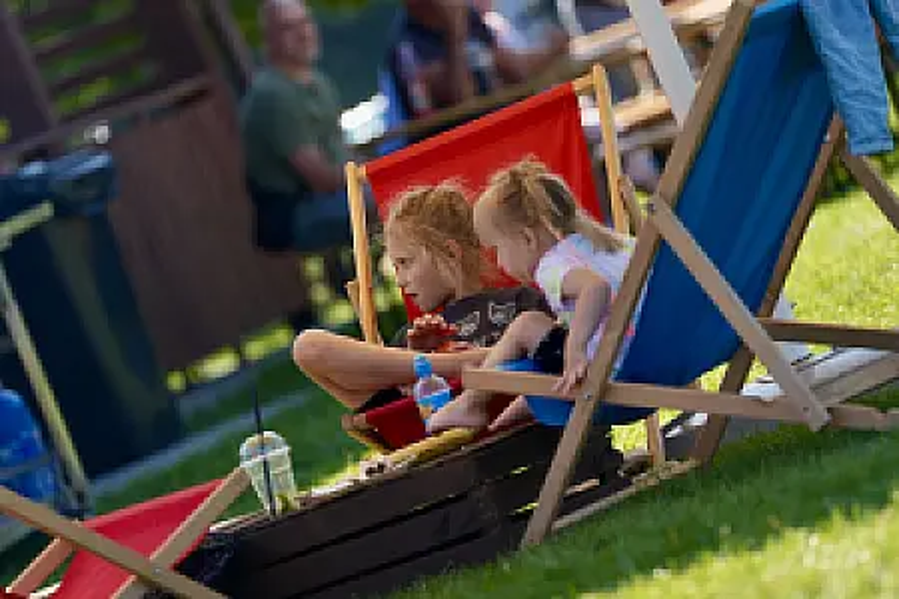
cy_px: 300
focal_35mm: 200
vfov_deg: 6.9
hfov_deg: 10.3
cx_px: 450
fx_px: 4994
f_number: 2.8
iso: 400
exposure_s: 1/2500
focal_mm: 200
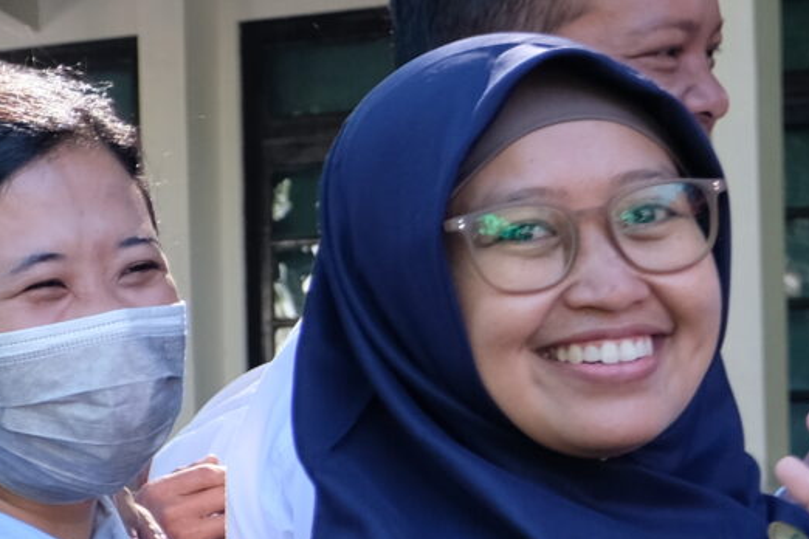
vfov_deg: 9.0
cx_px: -794
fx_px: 3416
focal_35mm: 152
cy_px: 232
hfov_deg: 12.1
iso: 400
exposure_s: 1/150
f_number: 4.2
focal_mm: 20.9
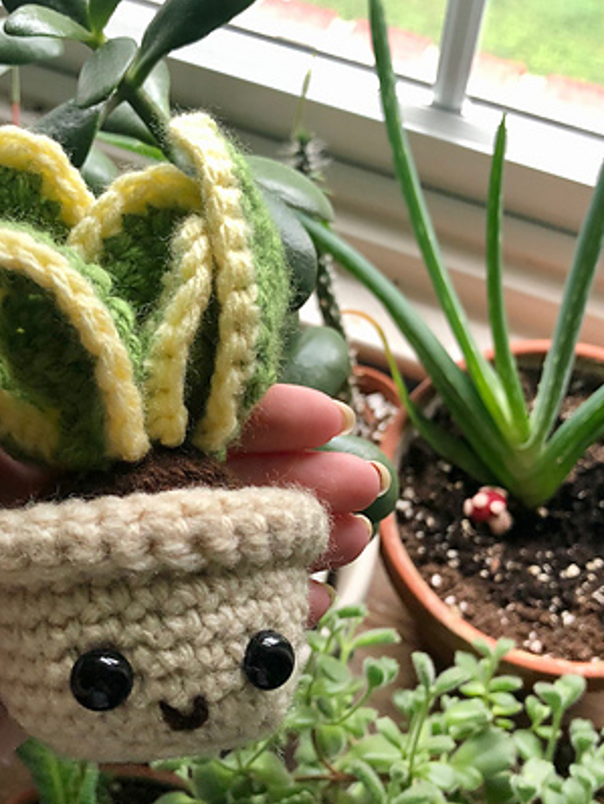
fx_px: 1046
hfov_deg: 32.1
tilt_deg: -60.9
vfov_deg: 41.9
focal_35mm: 45
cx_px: 222
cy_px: 461
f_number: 1.8
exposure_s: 1/30
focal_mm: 4
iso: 25
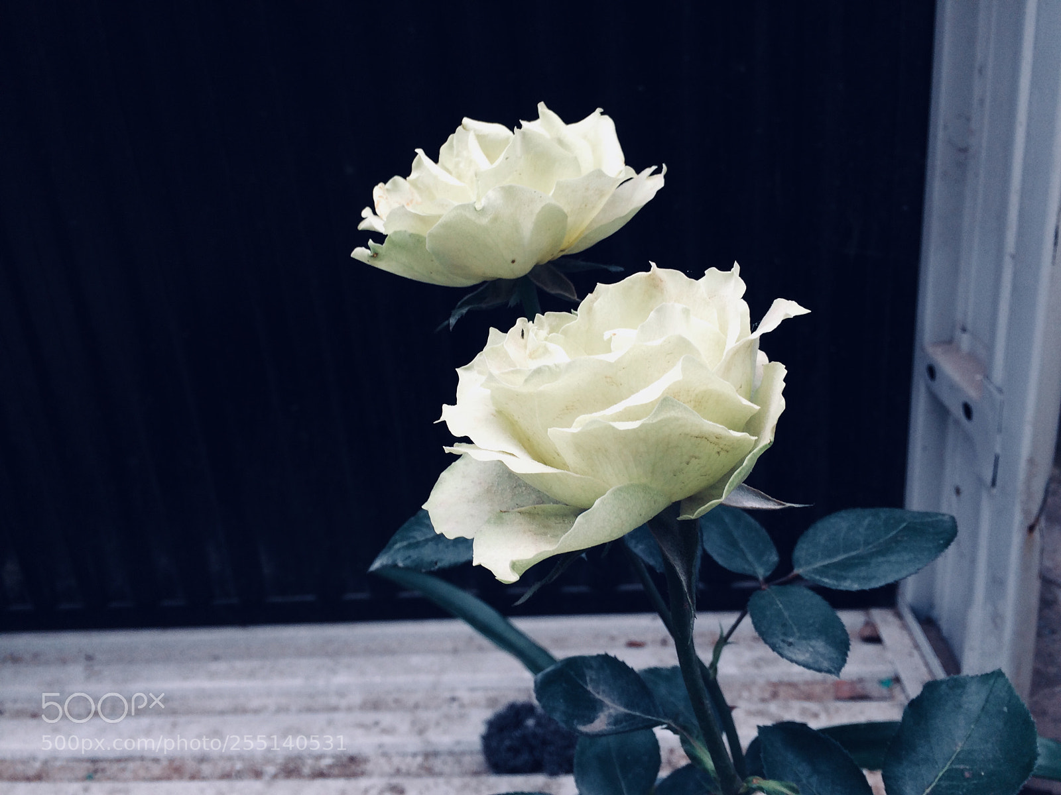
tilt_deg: -20.6
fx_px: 889
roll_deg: +6.3
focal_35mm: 29
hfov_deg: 61.7
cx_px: 530
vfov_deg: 48.2
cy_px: 398
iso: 50
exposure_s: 1/100
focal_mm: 4.15
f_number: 2.2
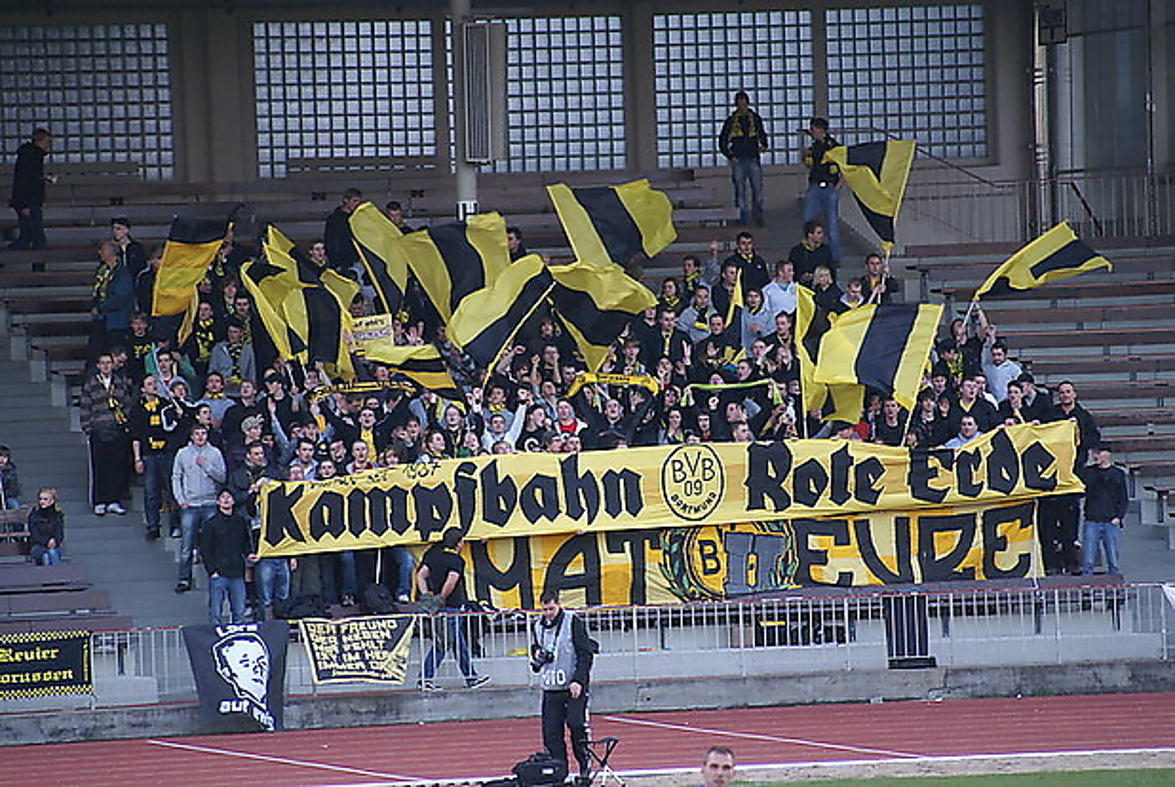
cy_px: 394
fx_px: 9806
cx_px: 588
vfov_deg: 4.6
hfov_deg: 6.9
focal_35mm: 300
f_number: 5
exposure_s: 1/250
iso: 800
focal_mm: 200
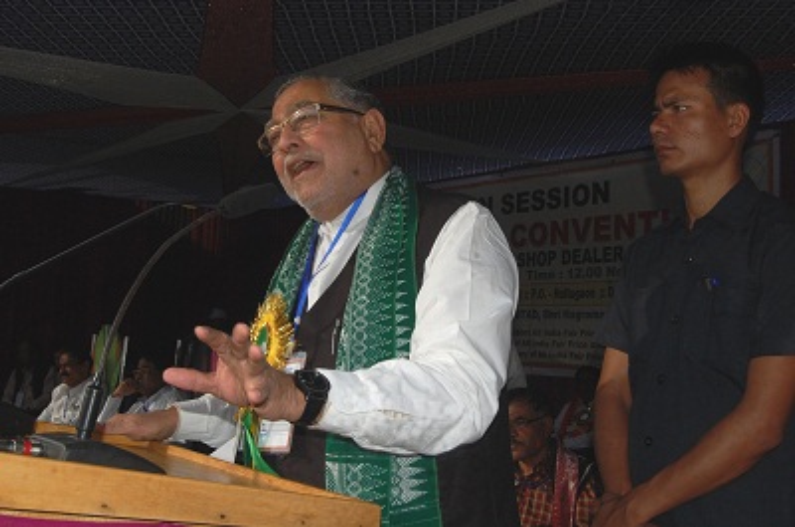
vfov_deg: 34.1
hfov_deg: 49.6
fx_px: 860
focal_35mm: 39
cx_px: 398
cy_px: 264
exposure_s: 1/500
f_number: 5.6
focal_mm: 26
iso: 320
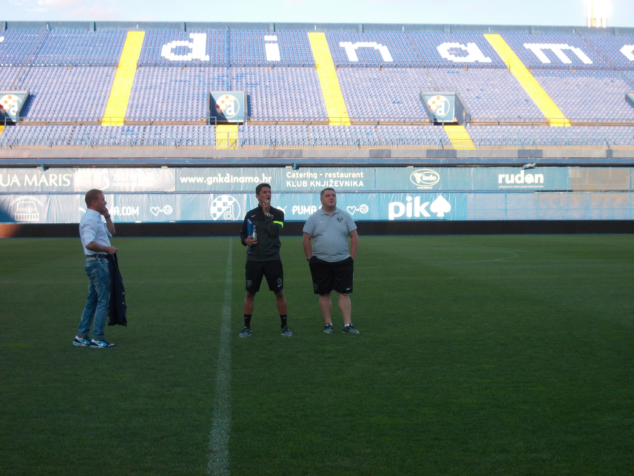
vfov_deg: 24.4
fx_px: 1099
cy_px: 238
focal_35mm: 60
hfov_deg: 32.2
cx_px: 317
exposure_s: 1/200
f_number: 4
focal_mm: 8.5
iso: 80
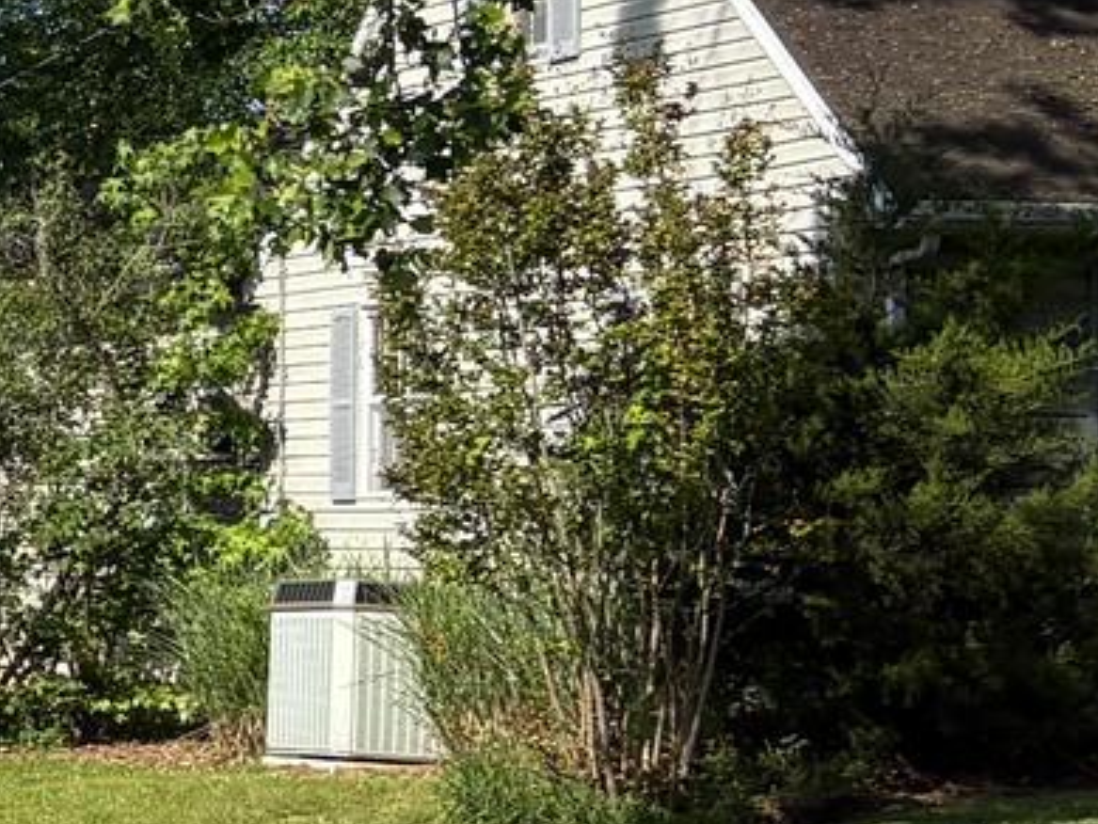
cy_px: 302
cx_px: -1722
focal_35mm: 137
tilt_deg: +2.2
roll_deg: -1.9
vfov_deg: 10.8
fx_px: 4347
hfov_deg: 11.4
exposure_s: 1/2451
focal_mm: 5.96
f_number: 1.6
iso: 50
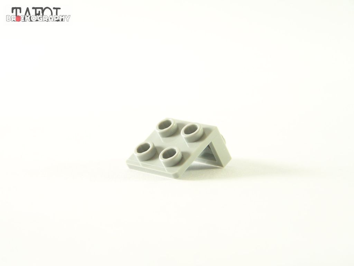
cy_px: 133
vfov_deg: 14.1
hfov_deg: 18.7
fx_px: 1074
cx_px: 177
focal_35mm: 105
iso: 200
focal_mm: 17.5
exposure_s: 1/30
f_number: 3.2
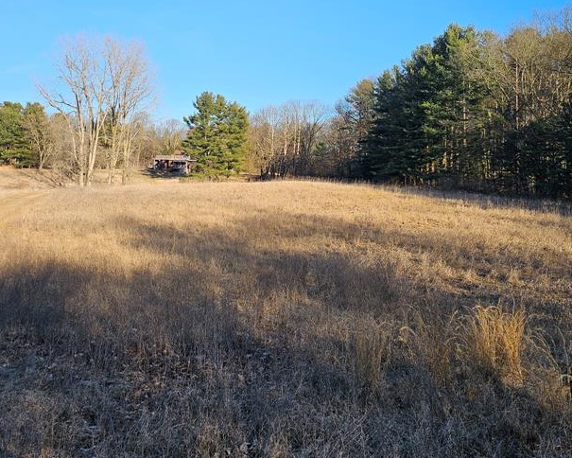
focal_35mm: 38
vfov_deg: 38.4
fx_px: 643
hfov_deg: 47.9
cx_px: 263
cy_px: 131
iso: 10
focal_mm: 6.3
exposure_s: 1/488
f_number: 1.7
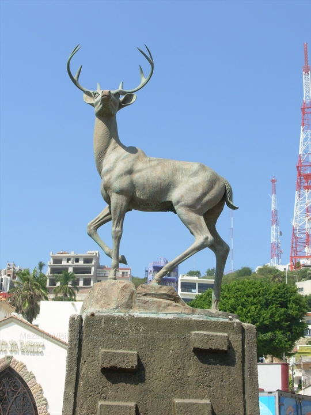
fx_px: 695
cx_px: 156
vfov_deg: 33.2
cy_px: 208
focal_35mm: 58
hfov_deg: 25.2
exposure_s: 1/373
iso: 50
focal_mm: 9.5
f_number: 5.6
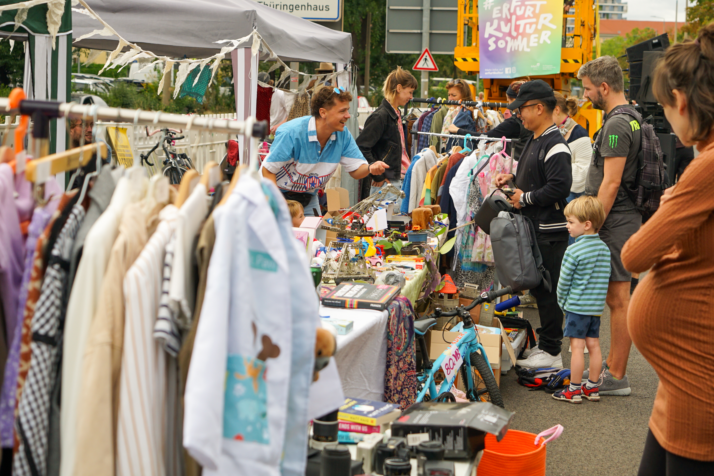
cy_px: 191
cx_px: 366
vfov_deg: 20.6
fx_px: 1309
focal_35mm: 66
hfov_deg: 30.5
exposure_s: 1/250
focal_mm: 50
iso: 200
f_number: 5
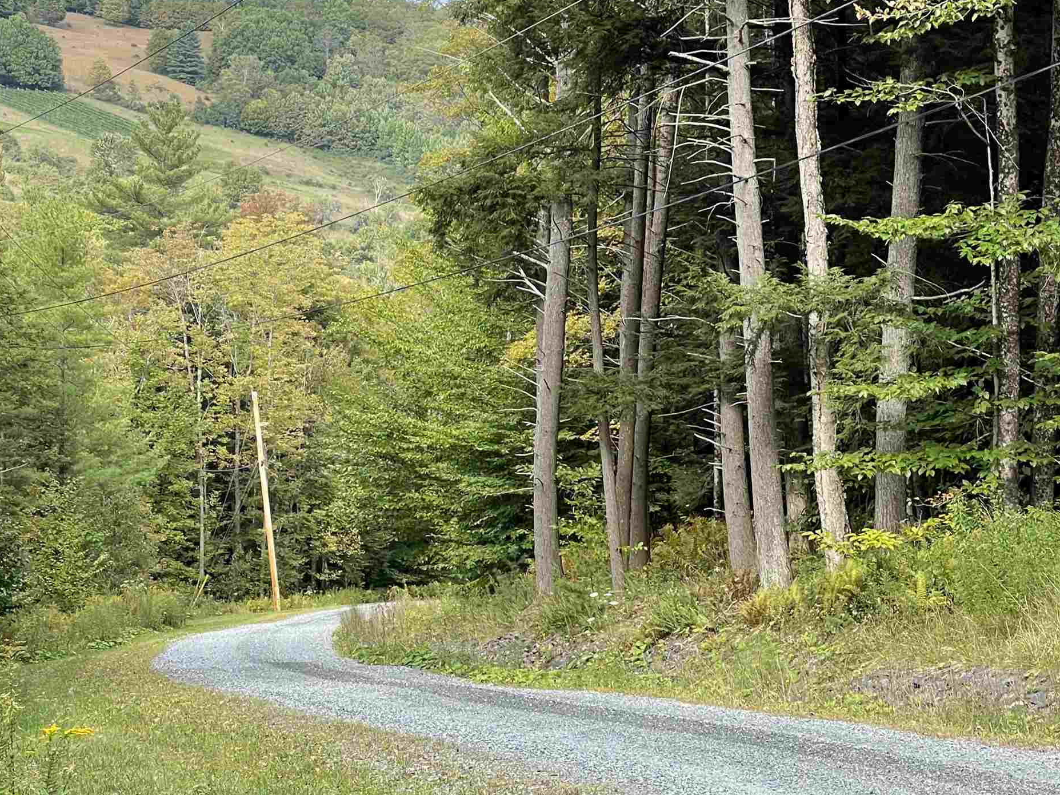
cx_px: 789
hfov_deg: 18.4
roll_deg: -1.2
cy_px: 203
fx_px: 3246
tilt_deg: -0.7
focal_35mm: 106
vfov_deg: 13.9
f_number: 2.2
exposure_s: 1/221
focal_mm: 7.5
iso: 20
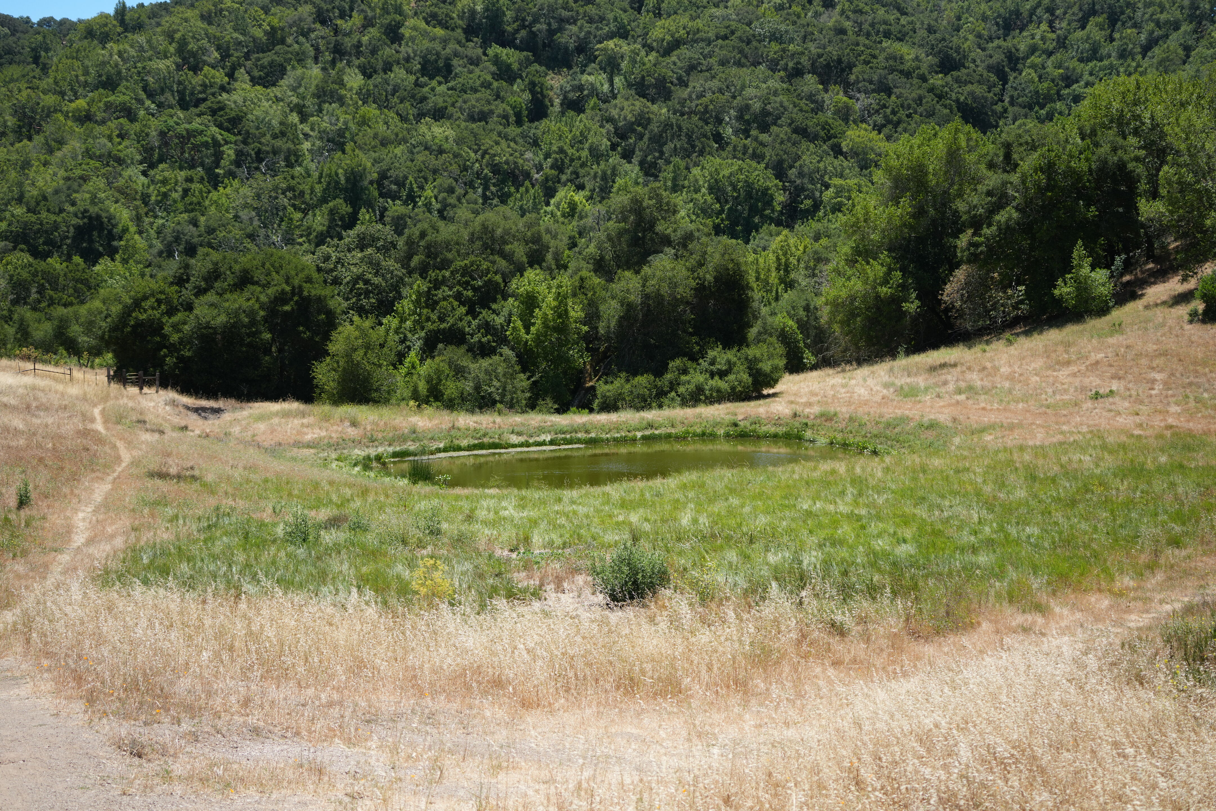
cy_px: 406
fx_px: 1689
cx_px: 608
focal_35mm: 50
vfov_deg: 27.0
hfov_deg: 39.6
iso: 250
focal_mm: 50
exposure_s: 1/1000
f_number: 4.5
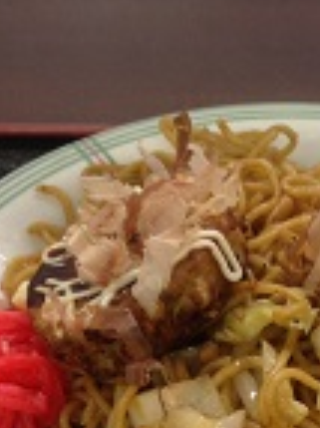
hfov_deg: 15.5
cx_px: 287
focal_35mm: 94
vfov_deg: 20.1
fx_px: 1160
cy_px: 452
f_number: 2.4
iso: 64
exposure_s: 1/20
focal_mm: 4.13
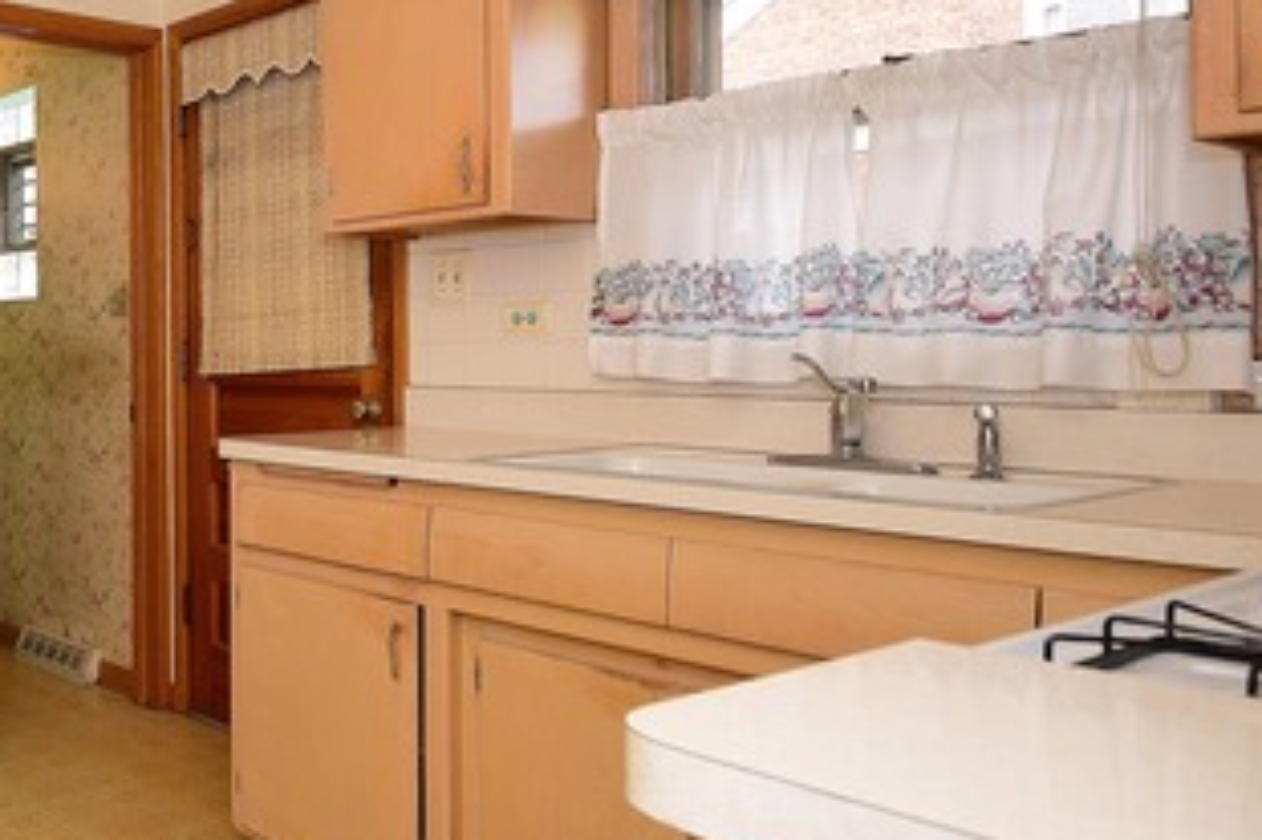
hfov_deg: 46.3
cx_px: 41
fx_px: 1244
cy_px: 371
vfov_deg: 37.3
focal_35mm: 36
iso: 500
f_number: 6.3
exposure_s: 1/60
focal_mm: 11.5
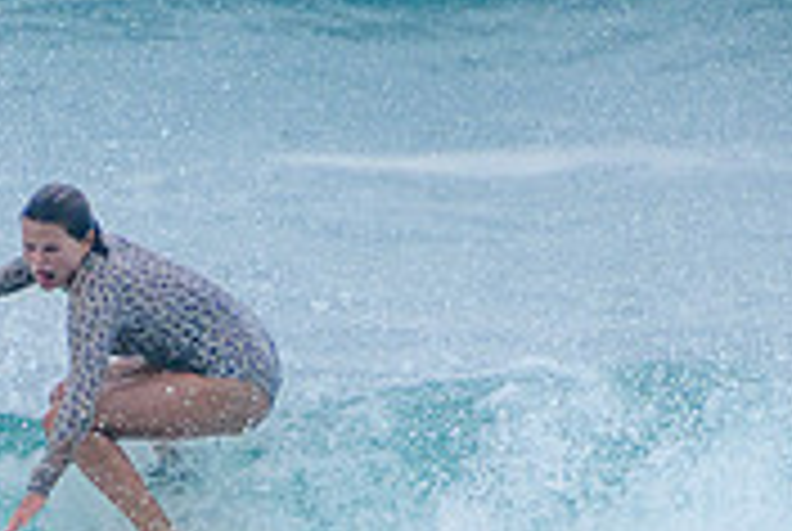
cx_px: -53
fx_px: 39909
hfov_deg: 1.1
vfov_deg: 0.8
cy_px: 595
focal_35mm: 1811
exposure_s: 1/2000
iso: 500
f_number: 6.3
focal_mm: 400
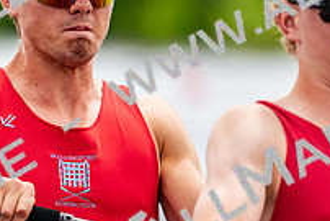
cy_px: 133
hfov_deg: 1.8
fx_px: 10540
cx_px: -11
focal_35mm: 1149
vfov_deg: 1.2
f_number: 4.5
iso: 360
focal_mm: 400
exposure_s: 1/2500
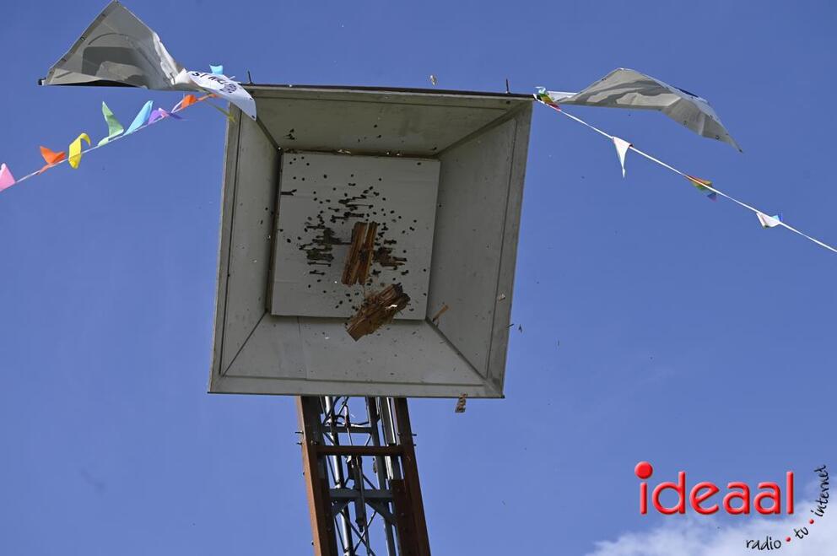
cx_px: 418
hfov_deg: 20.4
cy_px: 278
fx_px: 2322
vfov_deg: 13.7
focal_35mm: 100
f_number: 8
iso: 400
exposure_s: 1/1600
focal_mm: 100
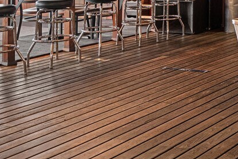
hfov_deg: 21.3
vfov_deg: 16.6
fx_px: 509
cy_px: -58
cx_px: 376
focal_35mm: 77
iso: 1250
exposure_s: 1
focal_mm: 20
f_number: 7.1
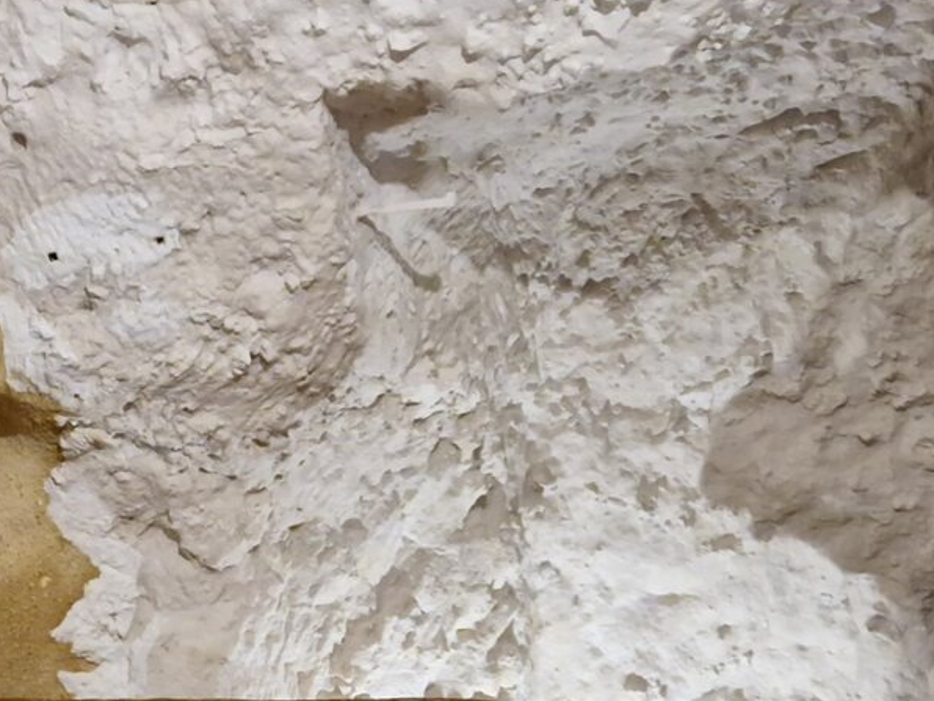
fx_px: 2132
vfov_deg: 18.2
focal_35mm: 79
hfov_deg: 23.6
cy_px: 682
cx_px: -19
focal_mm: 5.4
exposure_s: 1/25
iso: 500
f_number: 1.8
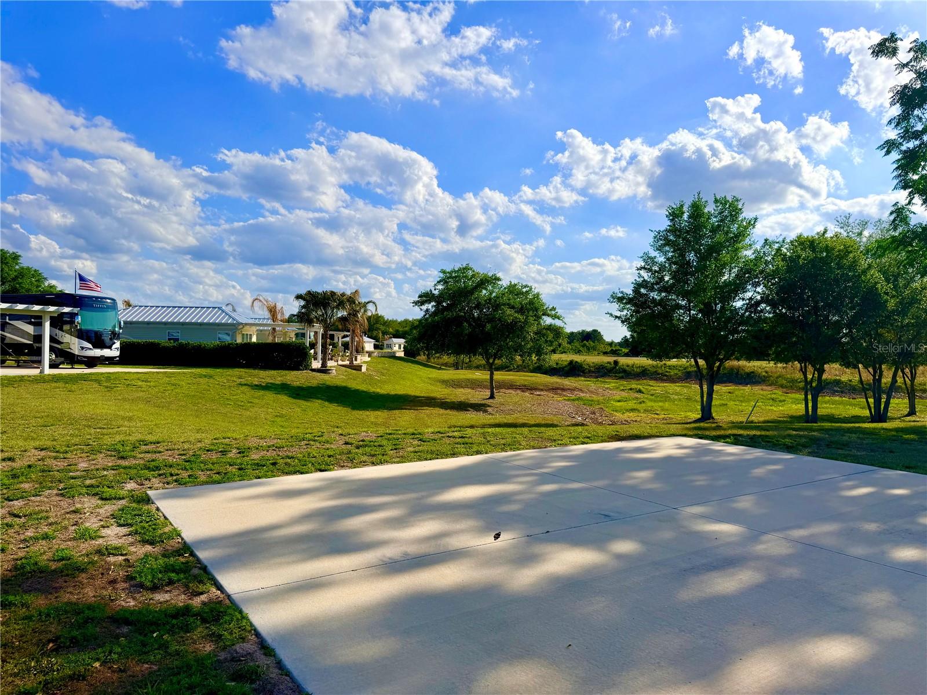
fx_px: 643
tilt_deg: +1.8
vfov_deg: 56.8
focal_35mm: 24
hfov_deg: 71.6
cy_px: 348
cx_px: 464
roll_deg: -1.2
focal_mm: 6.76
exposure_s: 1/9091
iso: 80
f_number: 1.78
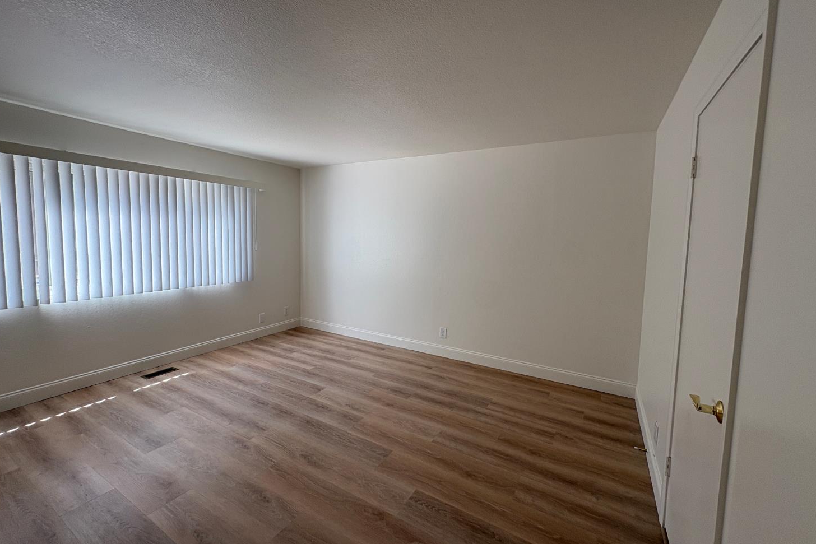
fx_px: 340
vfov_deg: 77.3
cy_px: 261
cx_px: 412
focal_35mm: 15
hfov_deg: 100.4
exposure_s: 1/99
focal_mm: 2.22
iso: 40
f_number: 2.2
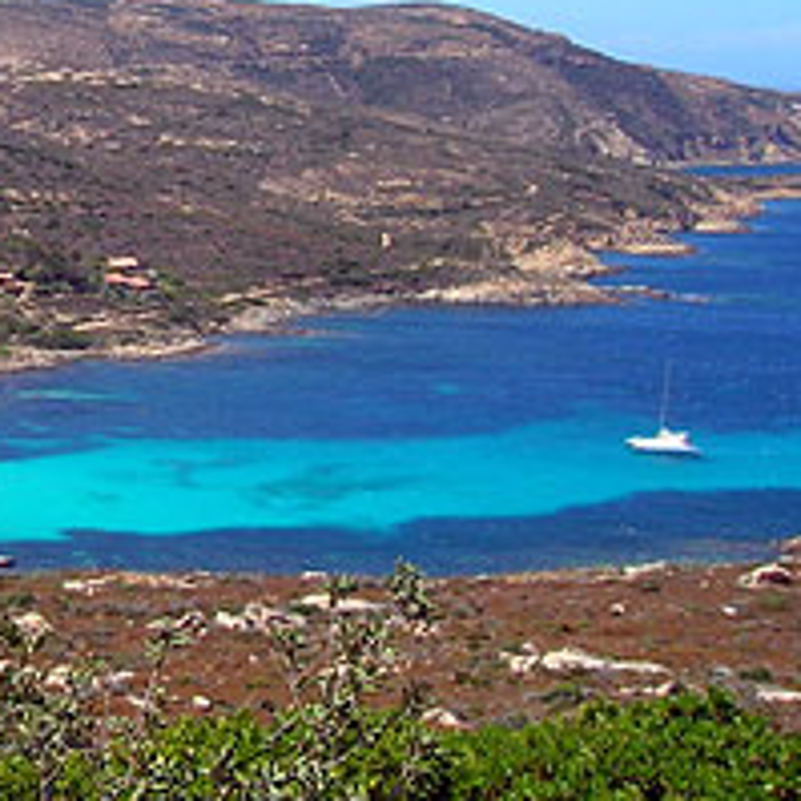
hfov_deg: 23.1
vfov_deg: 24.3
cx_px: -85
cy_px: 171
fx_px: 1833
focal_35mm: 70
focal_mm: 5.8
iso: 50
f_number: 4.9
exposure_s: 1/310
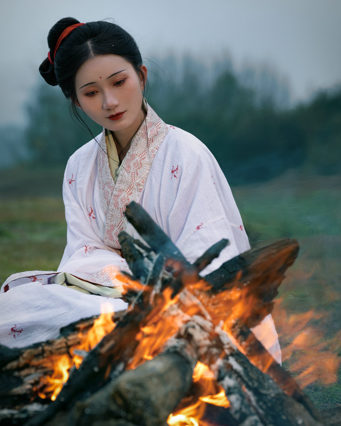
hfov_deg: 12.0
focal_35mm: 129
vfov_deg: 14.9
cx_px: 171
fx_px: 1627
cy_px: 236
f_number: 5
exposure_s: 1/125
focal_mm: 114
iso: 100
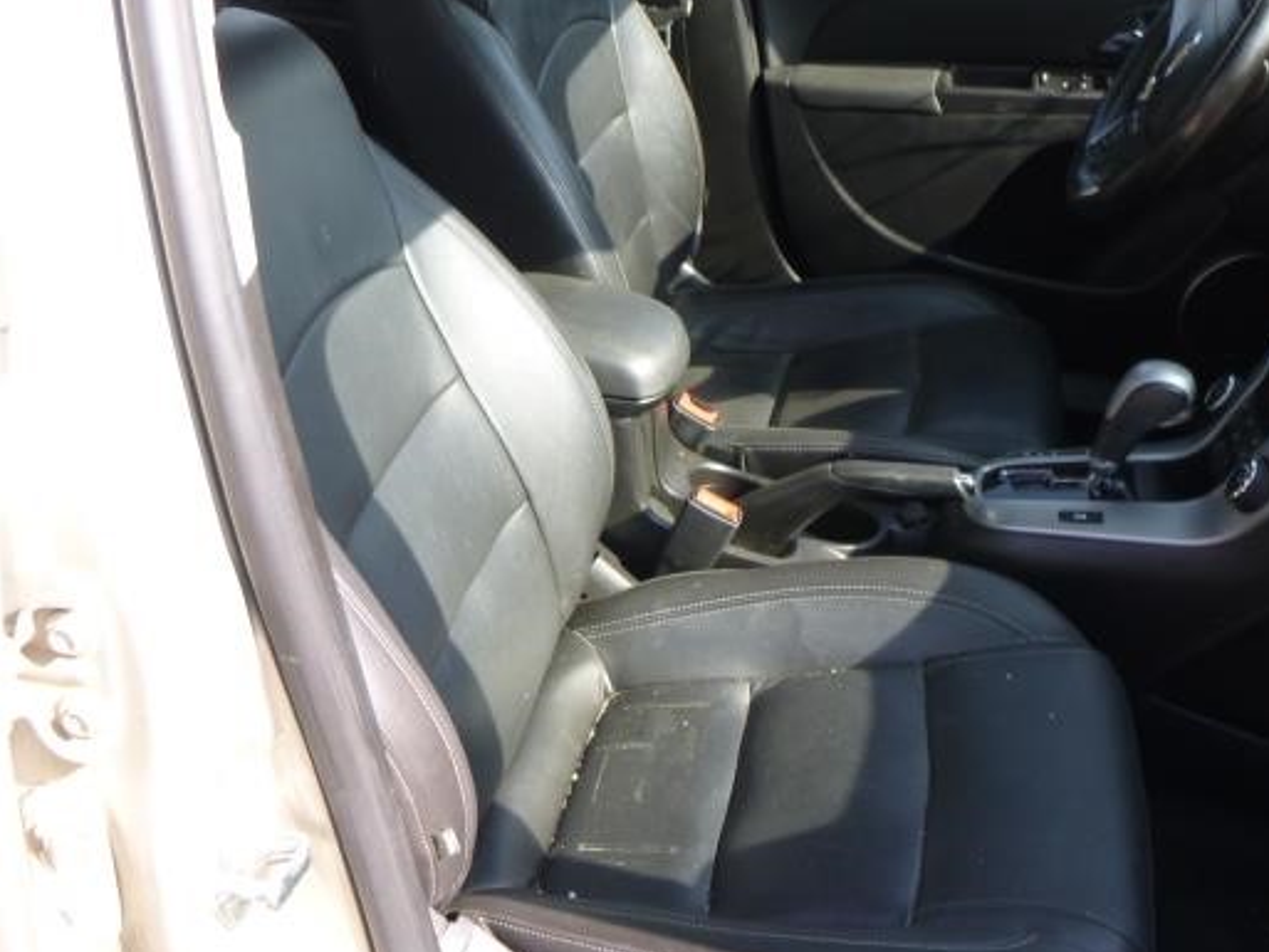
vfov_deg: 36.8
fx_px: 1430
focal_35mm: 39
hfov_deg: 47.8
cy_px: 482
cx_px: 591
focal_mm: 4.5
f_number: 3.9
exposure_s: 1/80
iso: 100
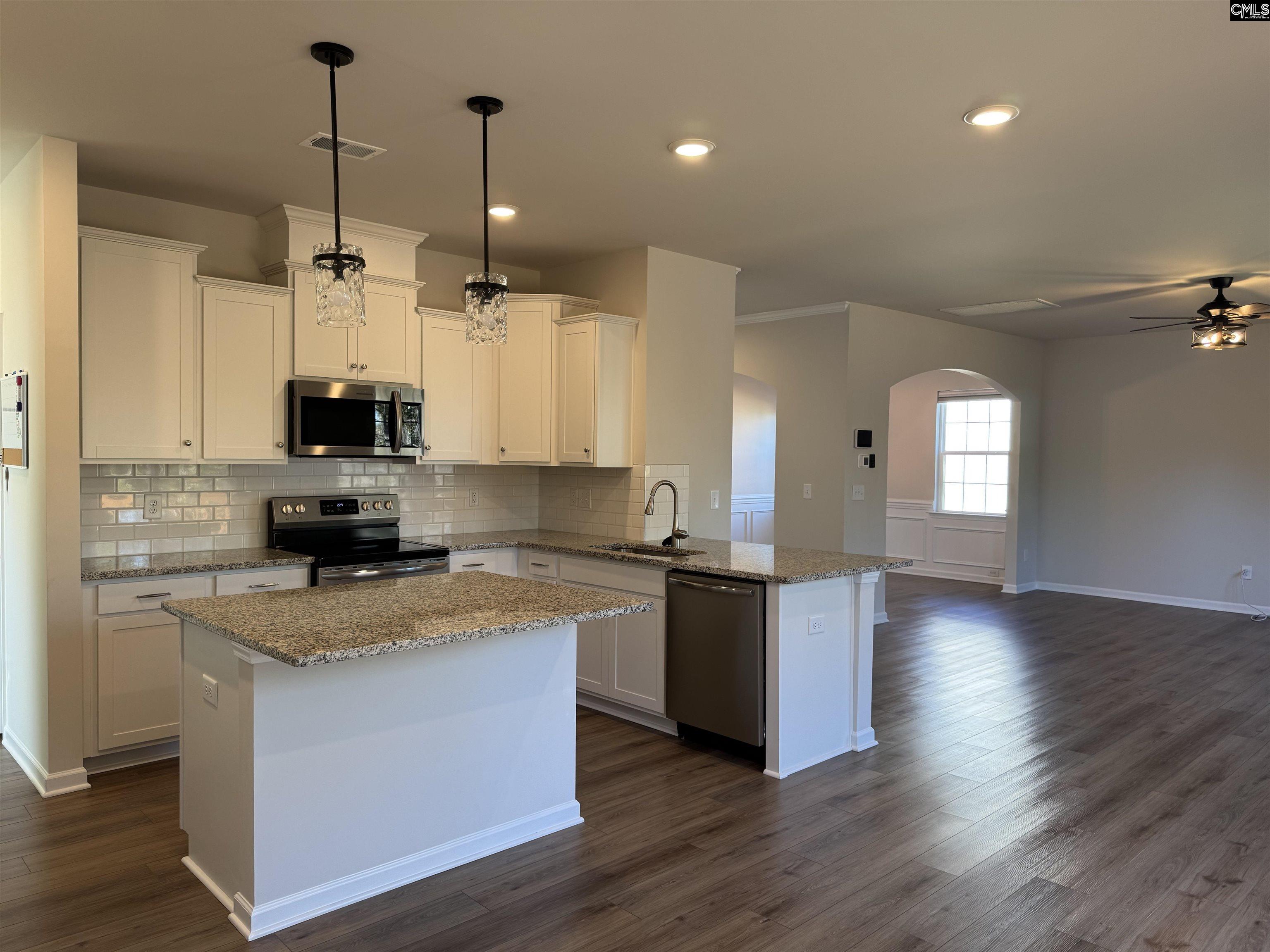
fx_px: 881
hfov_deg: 71.6
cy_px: 476
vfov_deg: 56.8
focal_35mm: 24
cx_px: 635
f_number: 1.78
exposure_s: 1/120
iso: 100
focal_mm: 6.76
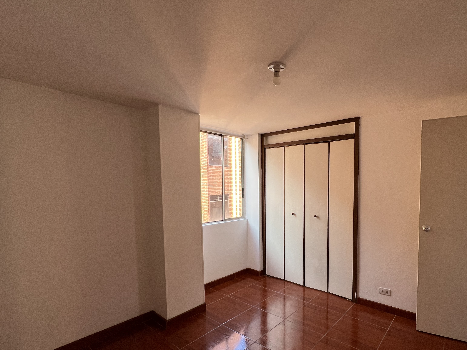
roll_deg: +0.3
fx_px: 229
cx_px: 286
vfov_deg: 74.3
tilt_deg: -4.8
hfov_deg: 89.6
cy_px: 201
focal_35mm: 17
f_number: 1.8
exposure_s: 1/99
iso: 64
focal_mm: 1.57
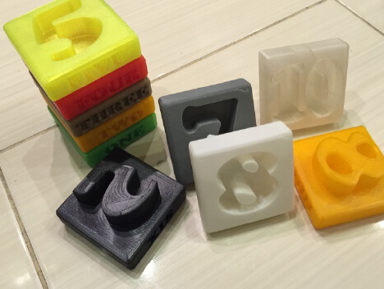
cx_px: 200
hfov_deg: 55.3
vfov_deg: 43.0
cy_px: 141
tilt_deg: -56.1
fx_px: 366
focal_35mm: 33
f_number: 2.2
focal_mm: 4.15
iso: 100
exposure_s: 1/10
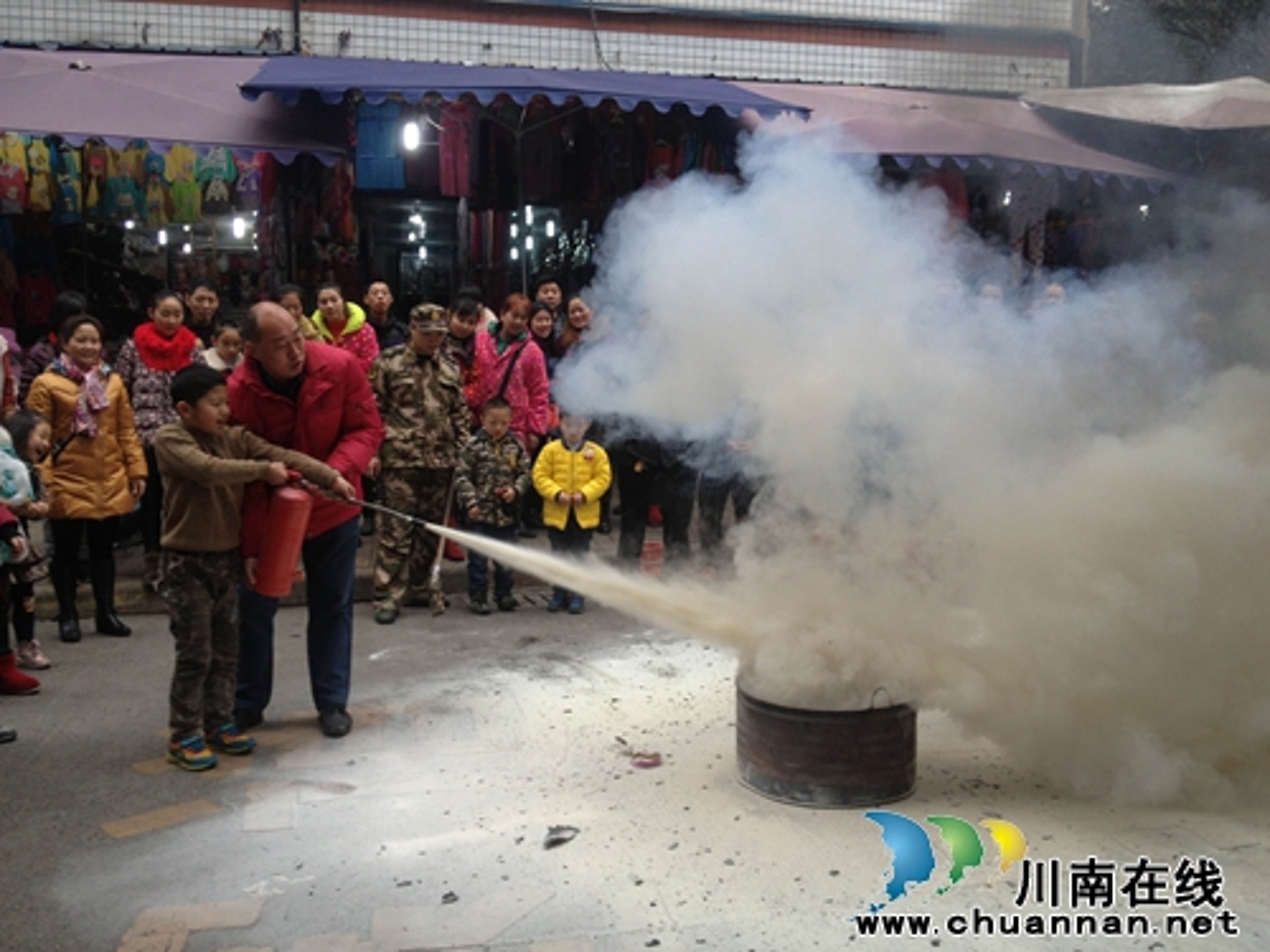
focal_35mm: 35
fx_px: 1284
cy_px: 476
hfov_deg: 52.6
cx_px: 635
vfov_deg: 40.7
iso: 64
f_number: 2.4
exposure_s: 1/120
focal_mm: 4.28
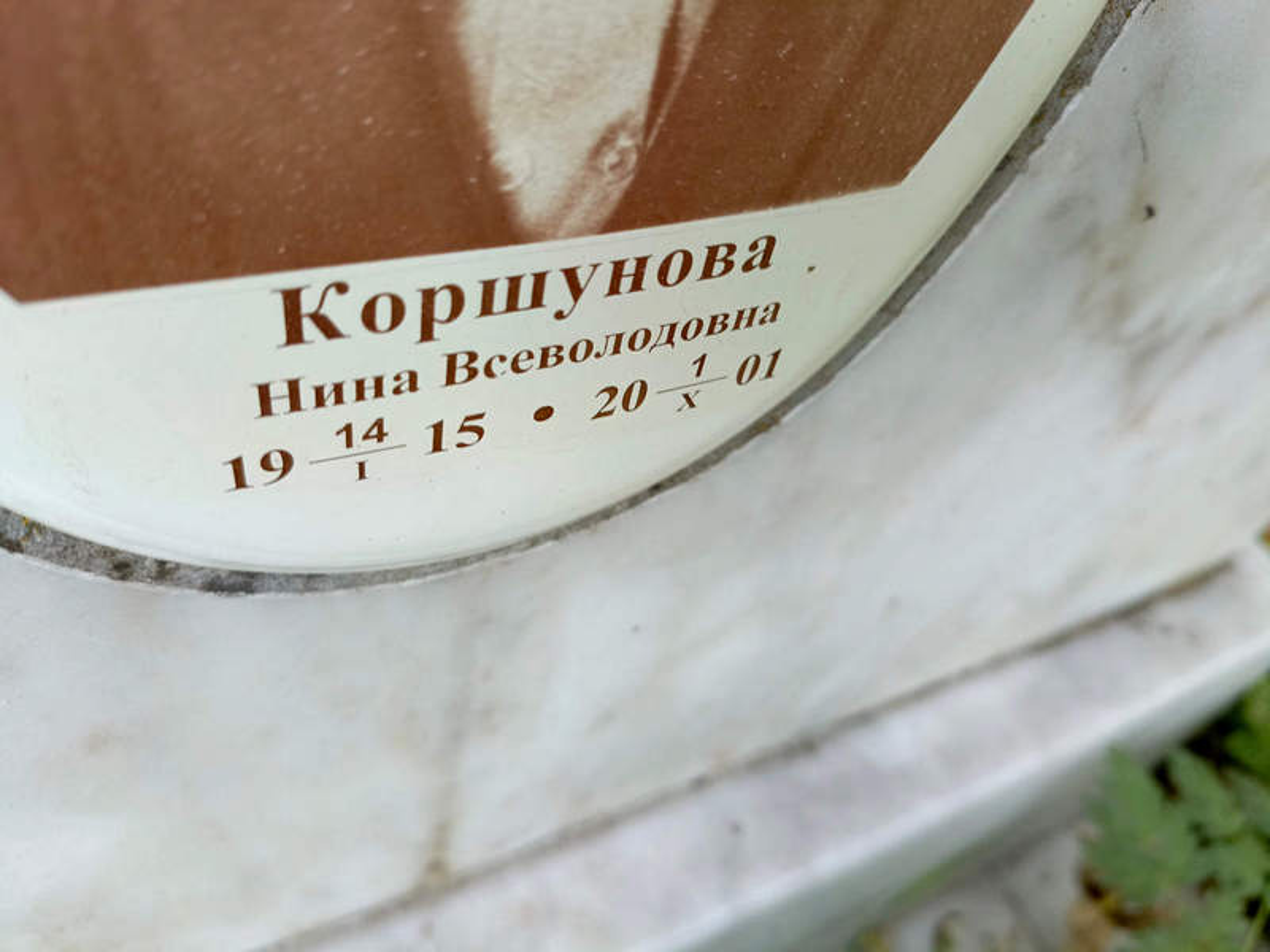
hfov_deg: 69.4
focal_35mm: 25
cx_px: 635
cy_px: 476
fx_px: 917
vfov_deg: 54.9
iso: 122
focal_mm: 4.76
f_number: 1.69
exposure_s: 1/100
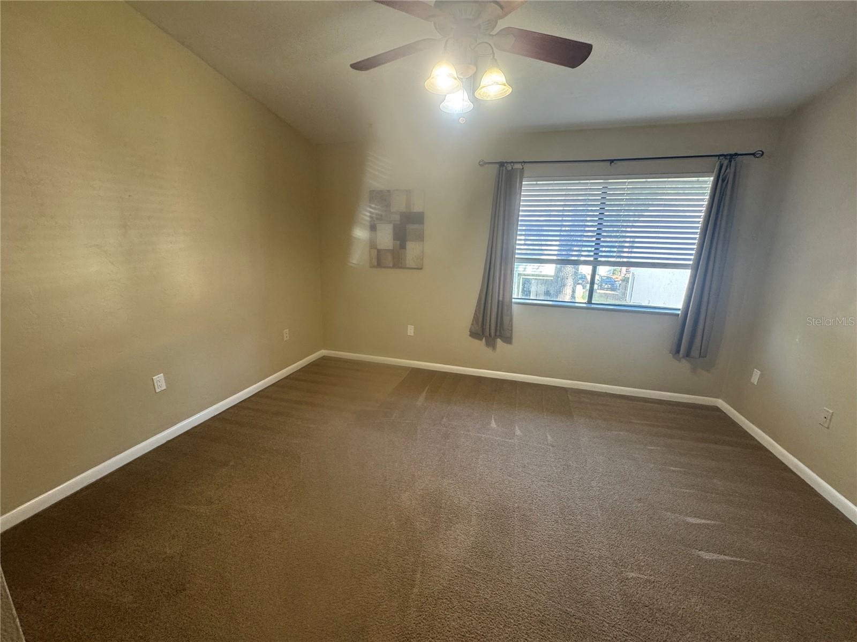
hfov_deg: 102.1
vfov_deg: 85.7
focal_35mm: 14
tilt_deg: -14.0
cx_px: 428
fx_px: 347
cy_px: 321
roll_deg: -1.8
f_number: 2.2
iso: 200
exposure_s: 1/60
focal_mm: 2.22
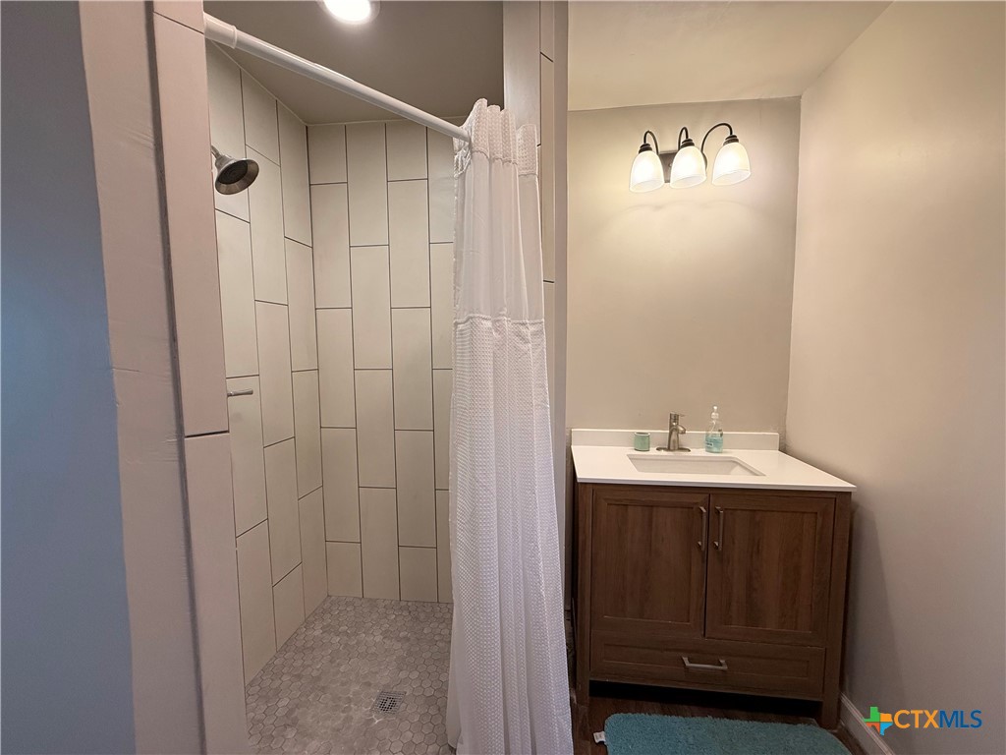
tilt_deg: -3.6
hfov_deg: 102.1
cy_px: 378
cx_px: 503
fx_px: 407
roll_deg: +1.2
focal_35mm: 14
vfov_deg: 85.7
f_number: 2.2
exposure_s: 1/120
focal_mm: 2.22
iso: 200
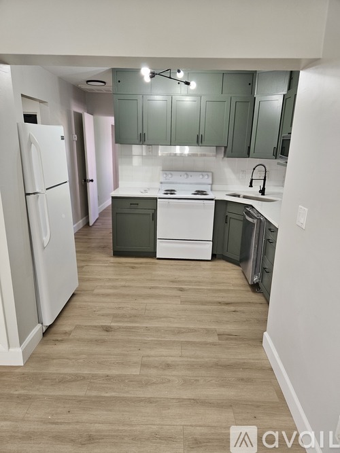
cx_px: 170
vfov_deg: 73.9
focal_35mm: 23
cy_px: 226
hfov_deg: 58.9
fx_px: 301
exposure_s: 1/120
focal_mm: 5.4
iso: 200
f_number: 1.8
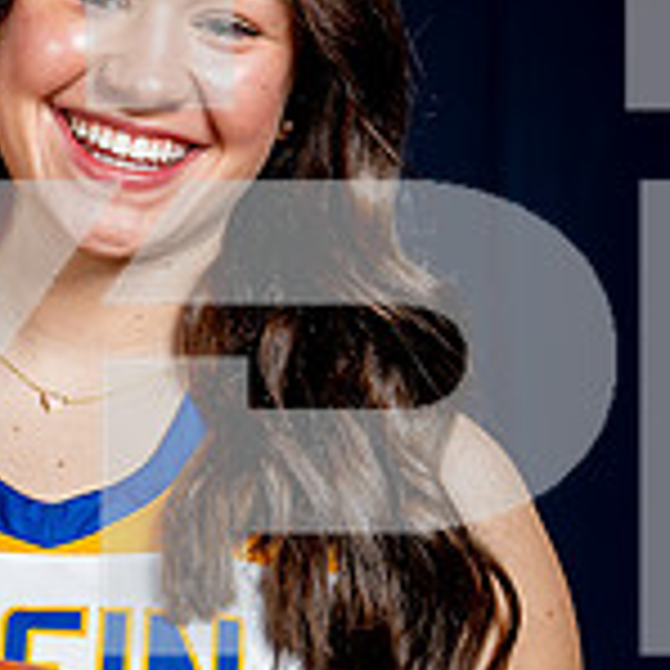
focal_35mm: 205
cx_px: 13
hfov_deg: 8.5
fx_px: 4489
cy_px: 420
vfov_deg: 8.5
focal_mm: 62
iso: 160
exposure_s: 1/250
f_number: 4
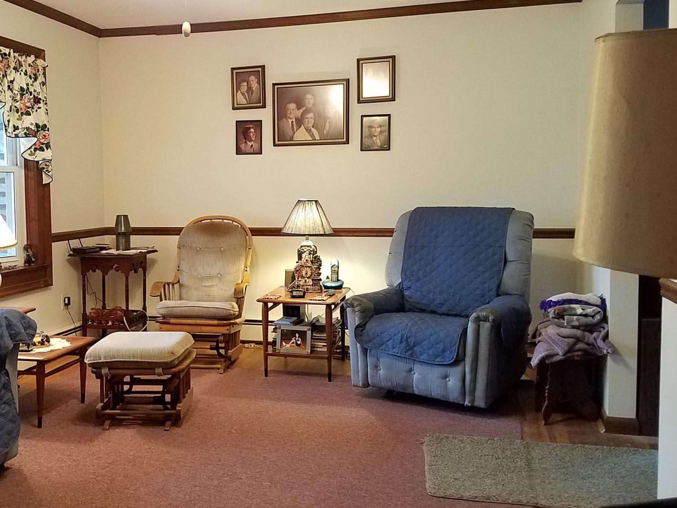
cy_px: 225
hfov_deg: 48.5
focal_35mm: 38
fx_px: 743
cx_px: 253
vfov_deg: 37.7
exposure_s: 1/24
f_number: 1.7
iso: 200
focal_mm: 4.2
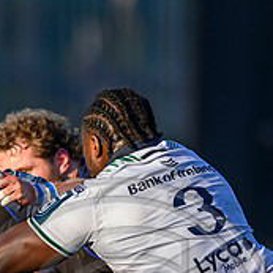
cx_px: -35
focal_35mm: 2191
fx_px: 19549
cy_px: 325
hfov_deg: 0.8
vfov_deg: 0.8
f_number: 4
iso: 500
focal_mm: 560
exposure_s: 1/1250
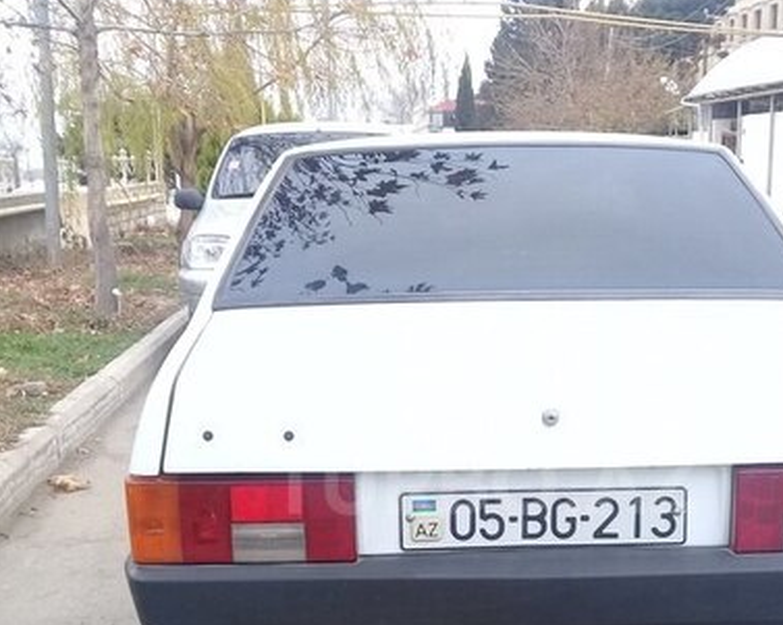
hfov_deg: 35.2
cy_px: 483
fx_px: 1227
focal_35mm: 53
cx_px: 484
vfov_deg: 28.1
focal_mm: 3.3
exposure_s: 1/50
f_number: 2.2
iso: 64
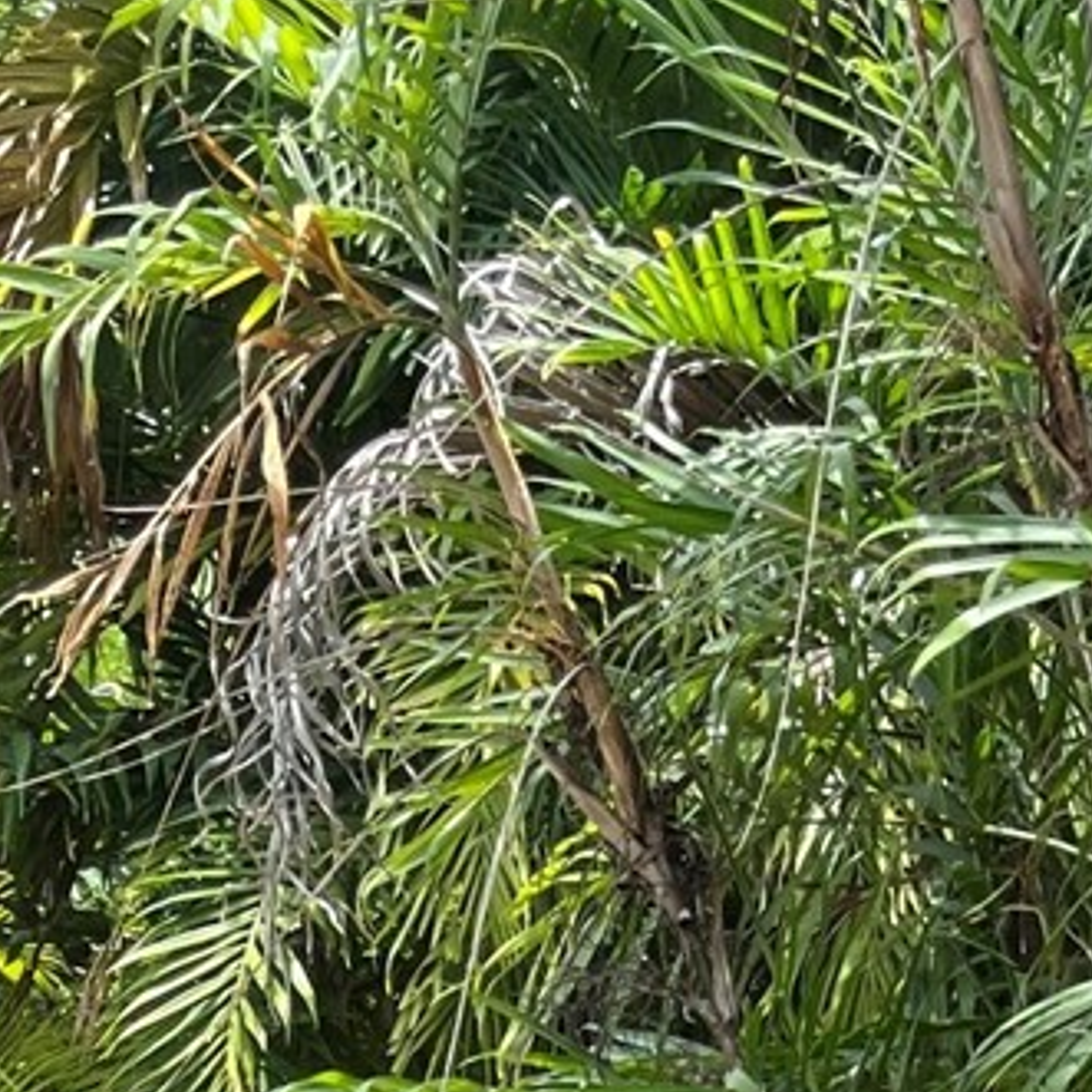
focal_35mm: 111
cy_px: 2405
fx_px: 3962
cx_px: 657
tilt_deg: -13.7
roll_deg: +0.9
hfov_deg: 15.7
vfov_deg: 12.9
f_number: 1.6
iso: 50
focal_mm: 5.1
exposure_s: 1/1748
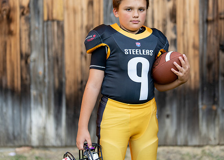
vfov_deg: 19.5
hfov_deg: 27.1
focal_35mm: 73
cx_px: 129
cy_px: 59
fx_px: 464
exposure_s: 1/2000
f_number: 1.2
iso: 100
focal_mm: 50
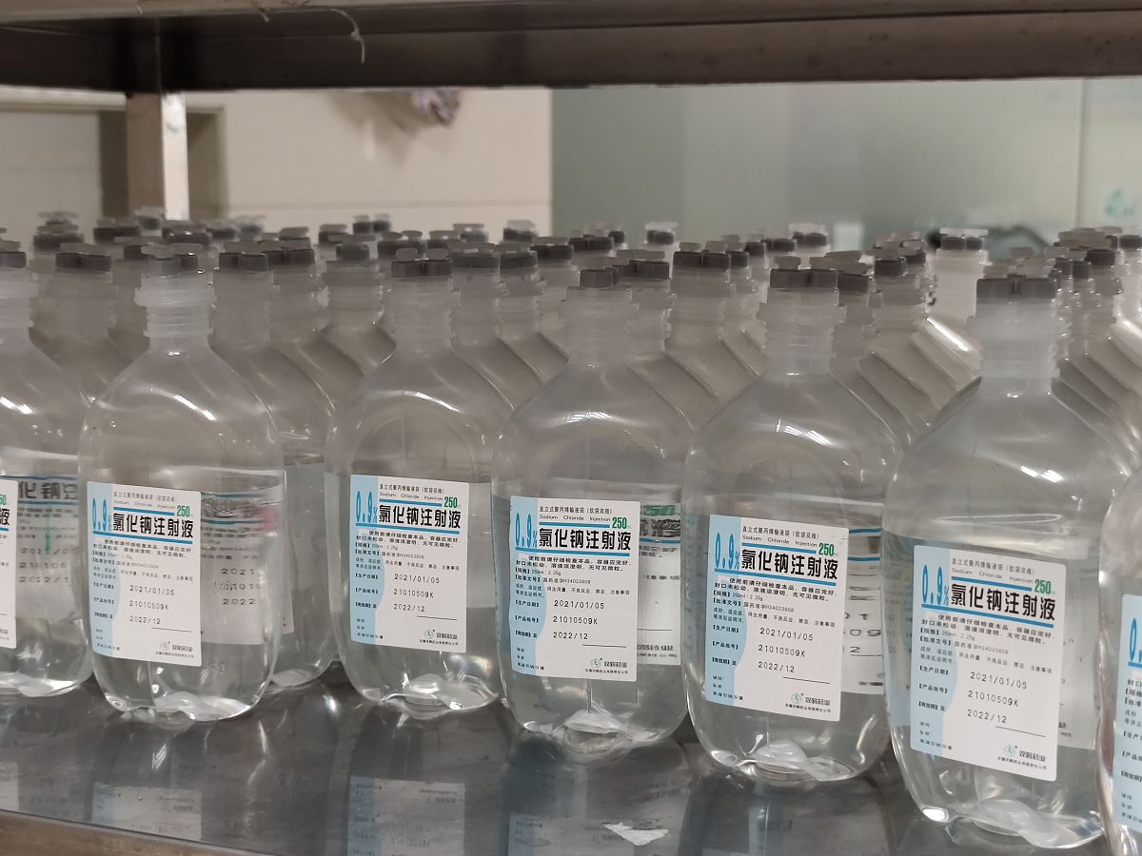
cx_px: 571
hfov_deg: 36.8
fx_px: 1716
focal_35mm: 52
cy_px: 428
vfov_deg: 28.0
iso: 481
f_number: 1.69
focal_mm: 6.72
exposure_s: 1/100
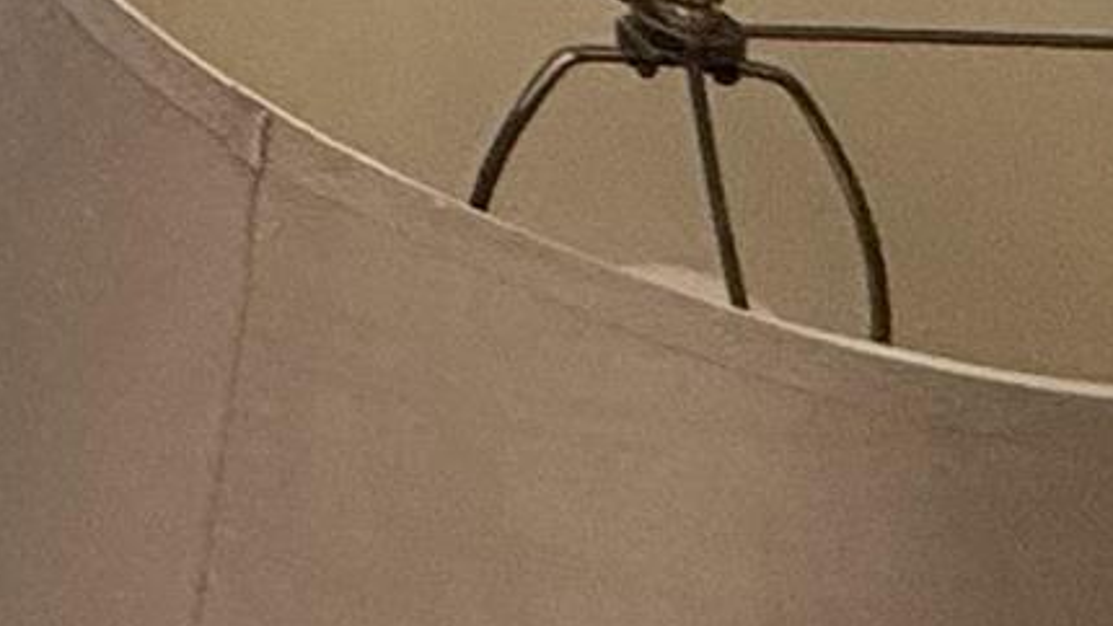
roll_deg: -1.5
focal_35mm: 109
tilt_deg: -3.9
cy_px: -1474
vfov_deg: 8.5
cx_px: -1967
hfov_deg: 12.3
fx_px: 3217
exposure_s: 1/99
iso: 250
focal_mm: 2.22
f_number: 2.2
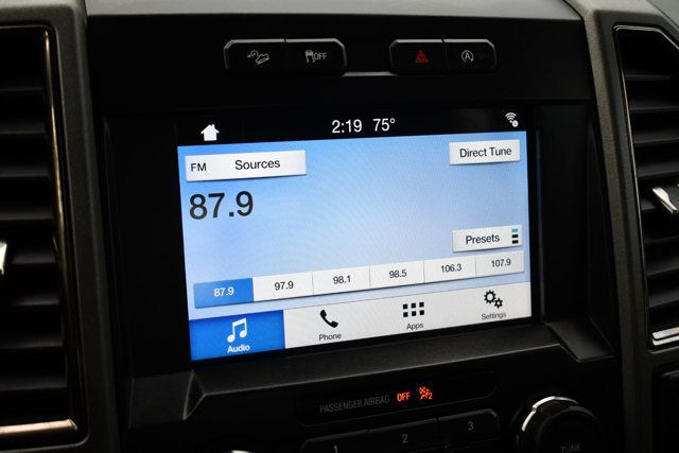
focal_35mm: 46
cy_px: 226
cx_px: 340
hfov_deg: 42.7
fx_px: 868
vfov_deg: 29.3
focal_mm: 31
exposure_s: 1/250
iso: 640
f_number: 4.2
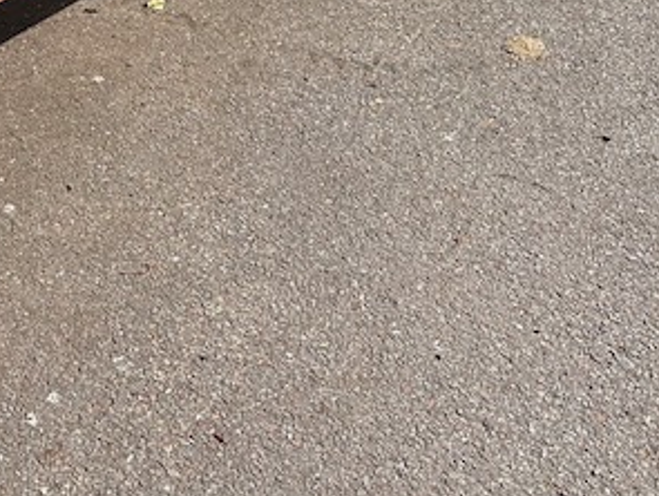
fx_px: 991
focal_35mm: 52
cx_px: -29
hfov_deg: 33.1
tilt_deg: -33.4
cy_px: 20
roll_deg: -0.6
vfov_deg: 26.8
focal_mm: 6.86
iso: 80
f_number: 1.78
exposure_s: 1/4016
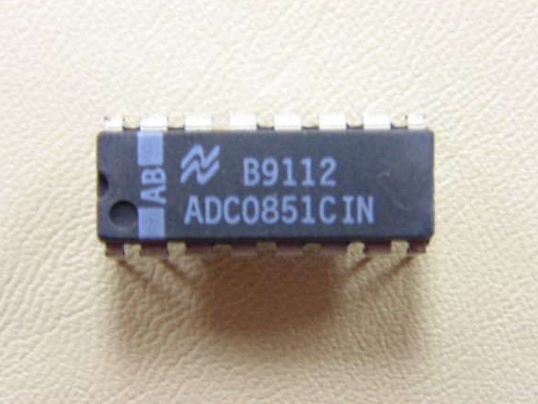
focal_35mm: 87
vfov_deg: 17.0
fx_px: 1352
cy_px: 188
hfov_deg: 22.5
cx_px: 280
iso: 400
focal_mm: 14.1
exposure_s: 1/10
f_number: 4.3
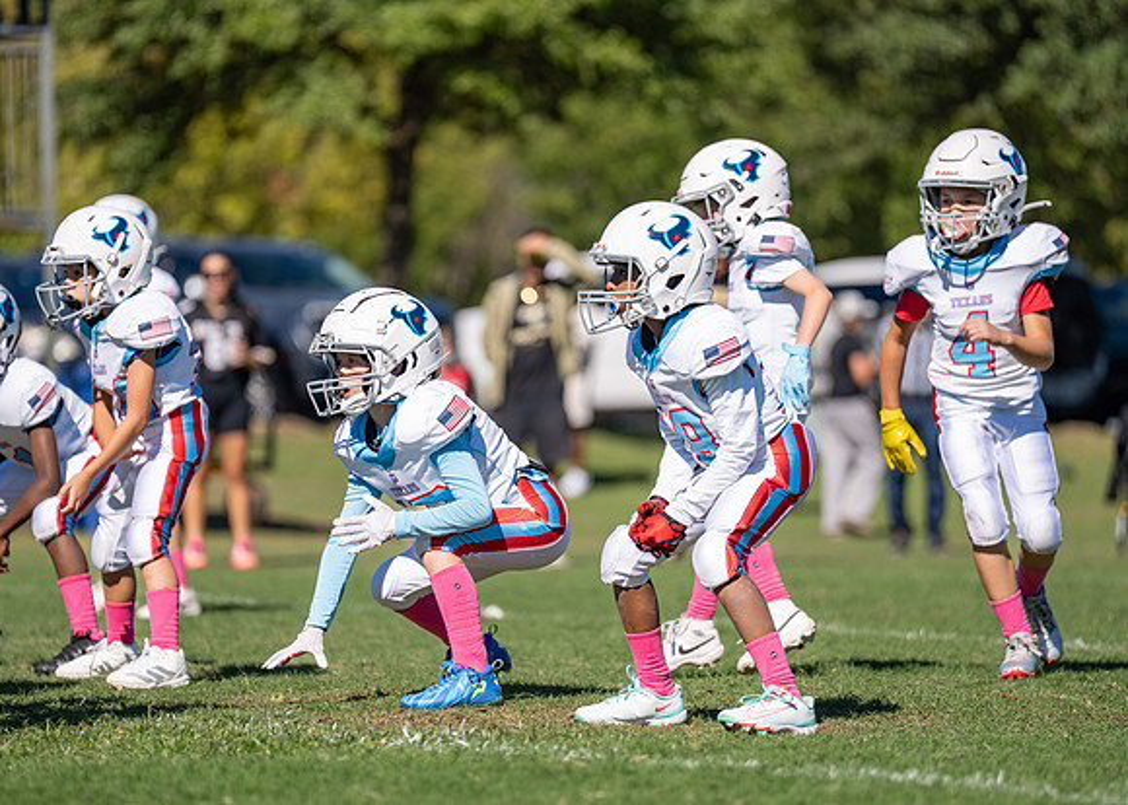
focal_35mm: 232
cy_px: 425
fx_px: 7434
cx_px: 501
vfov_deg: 6.2
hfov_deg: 8.7
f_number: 2.8
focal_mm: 200
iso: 100
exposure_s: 1/2500
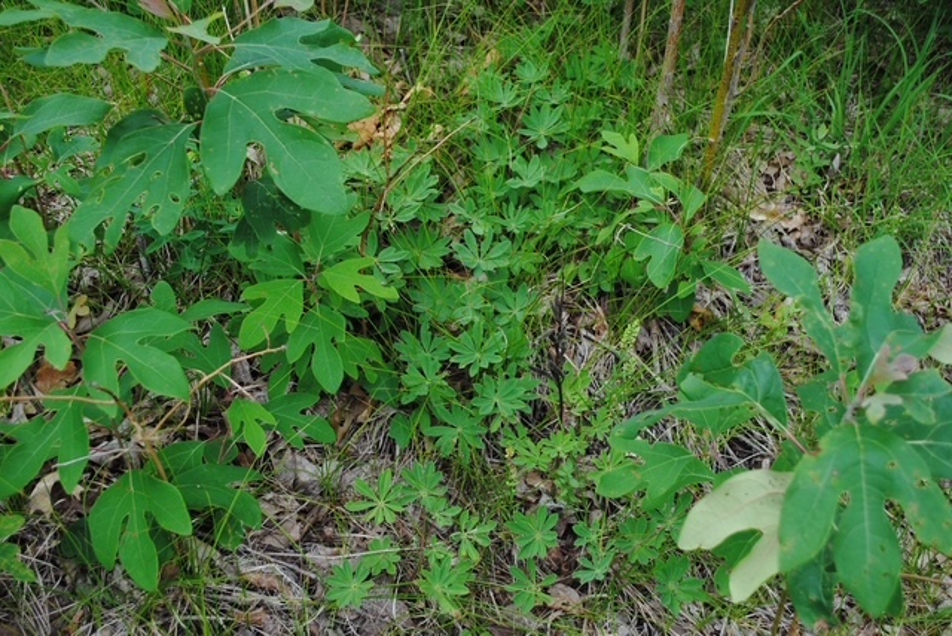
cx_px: 476
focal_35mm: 48
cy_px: 318
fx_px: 1270
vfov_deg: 28.1
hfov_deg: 41.1
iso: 110
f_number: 5.6
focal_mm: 32
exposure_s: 1/125
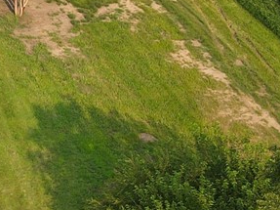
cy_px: -16
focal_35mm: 134
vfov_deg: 10.9
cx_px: -69
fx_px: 1083
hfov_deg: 14.2
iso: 100
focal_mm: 4.5
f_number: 2.8
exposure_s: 1/320
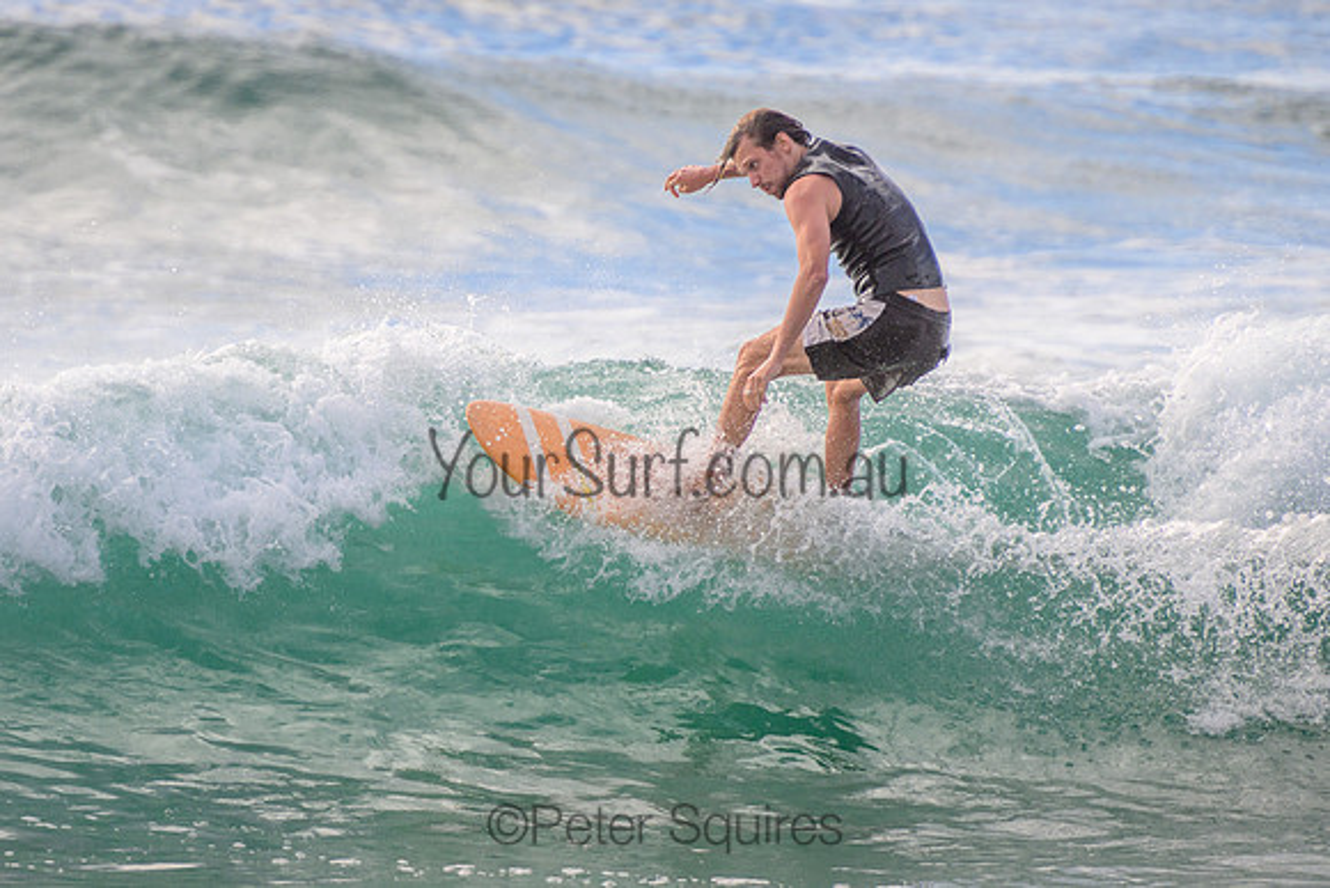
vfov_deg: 2.5
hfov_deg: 3.7
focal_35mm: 550
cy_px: 413
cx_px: 470
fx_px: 20330
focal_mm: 400
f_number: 5.6
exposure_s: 1/2000
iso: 320
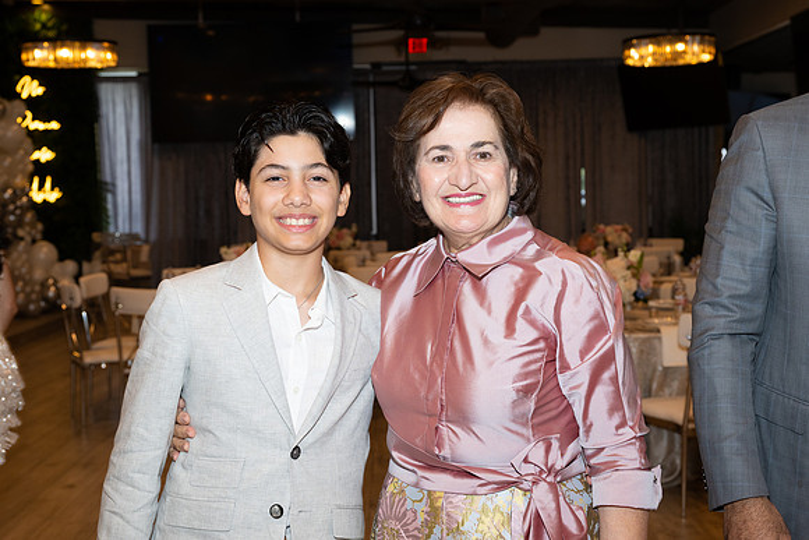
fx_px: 1056
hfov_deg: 41.9
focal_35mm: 47
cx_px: 404
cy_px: 270
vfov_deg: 28.7
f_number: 5.6
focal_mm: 47
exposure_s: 1/80
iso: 1000
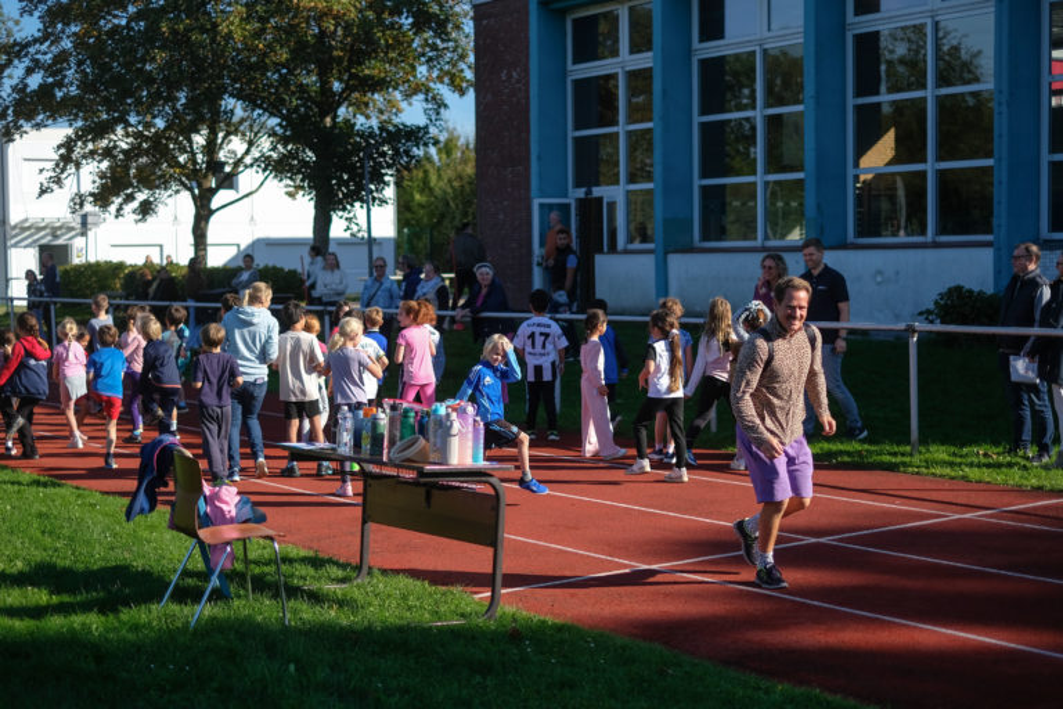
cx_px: 532
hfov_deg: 37.5
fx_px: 1565
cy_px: 354
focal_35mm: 53
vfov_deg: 25.5
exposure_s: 1/8000
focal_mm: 35
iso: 200
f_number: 1.6
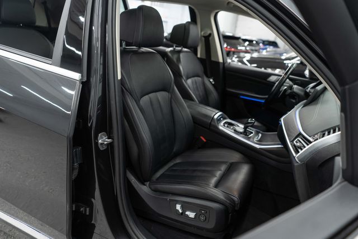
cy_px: 120
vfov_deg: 46.4
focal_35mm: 28
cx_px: 179
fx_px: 278
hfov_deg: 65.5
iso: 500
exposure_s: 1/40
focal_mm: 28
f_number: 3.2
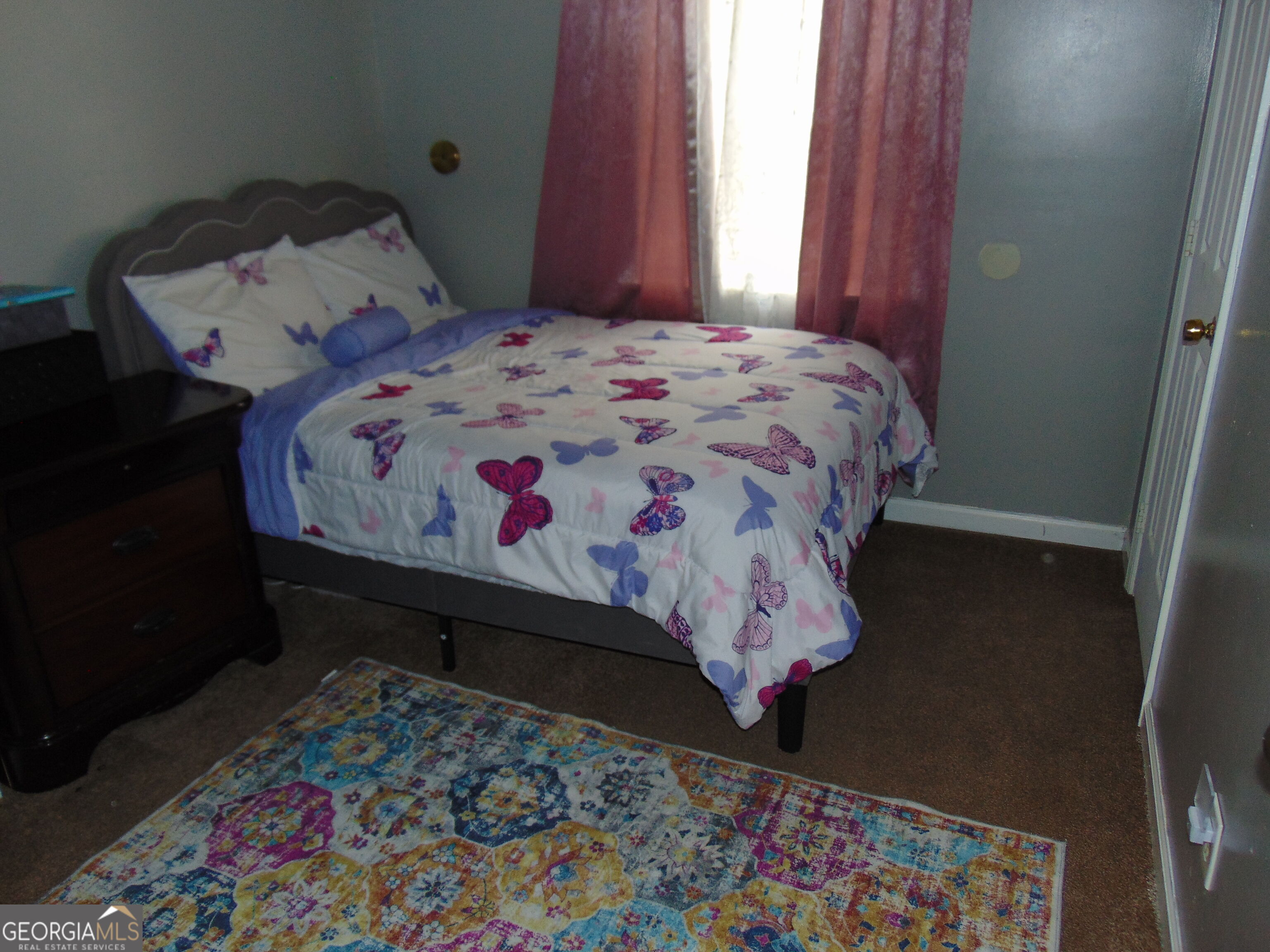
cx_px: 635
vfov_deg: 54.9
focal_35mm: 25
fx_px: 917
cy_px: 476
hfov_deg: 69.4
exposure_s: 1/30
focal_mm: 4.5
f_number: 3
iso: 80
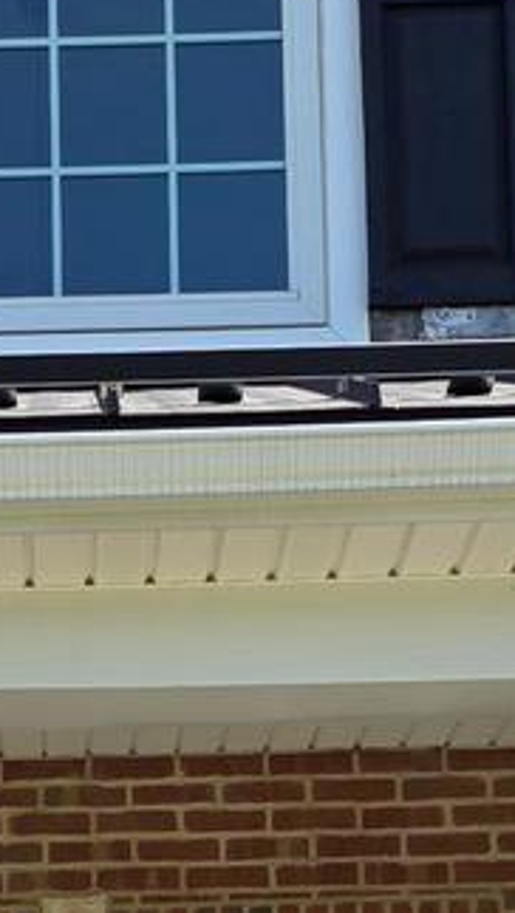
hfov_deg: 10.1
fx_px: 2885
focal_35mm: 119
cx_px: 48
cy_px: 1088
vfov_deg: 17.2
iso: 80
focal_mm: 6.25
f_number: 1.7
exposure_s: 1/3309
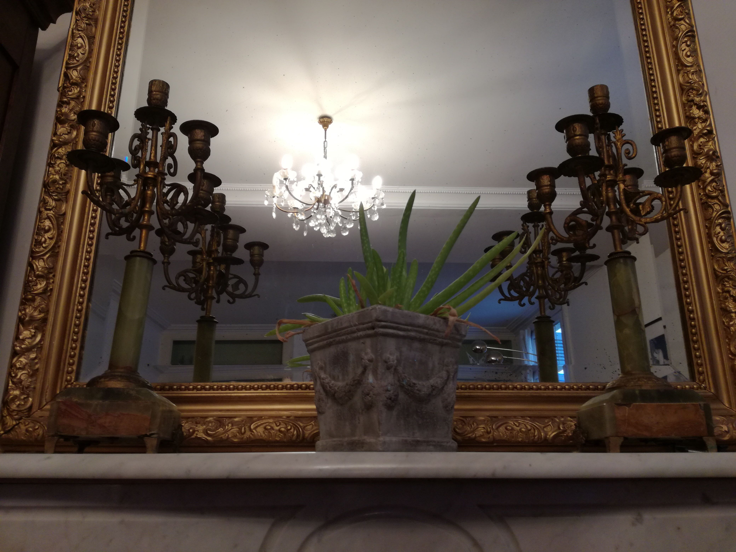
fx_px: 574
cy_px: 276
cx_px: 368
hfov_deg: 65.3
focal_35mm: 27
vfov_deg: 51.4
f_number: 2
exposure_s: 1/33.3
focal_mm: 3.79
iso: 80
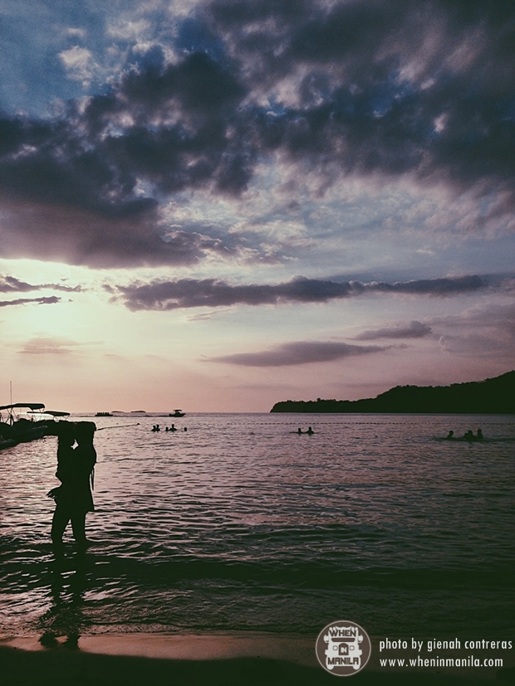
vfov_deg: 55.4
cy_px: 343
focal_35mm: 33
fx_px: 655
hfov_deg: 42.9
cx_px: 258
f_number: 2.4
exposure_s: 1/6024
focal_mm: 4.12
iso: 50
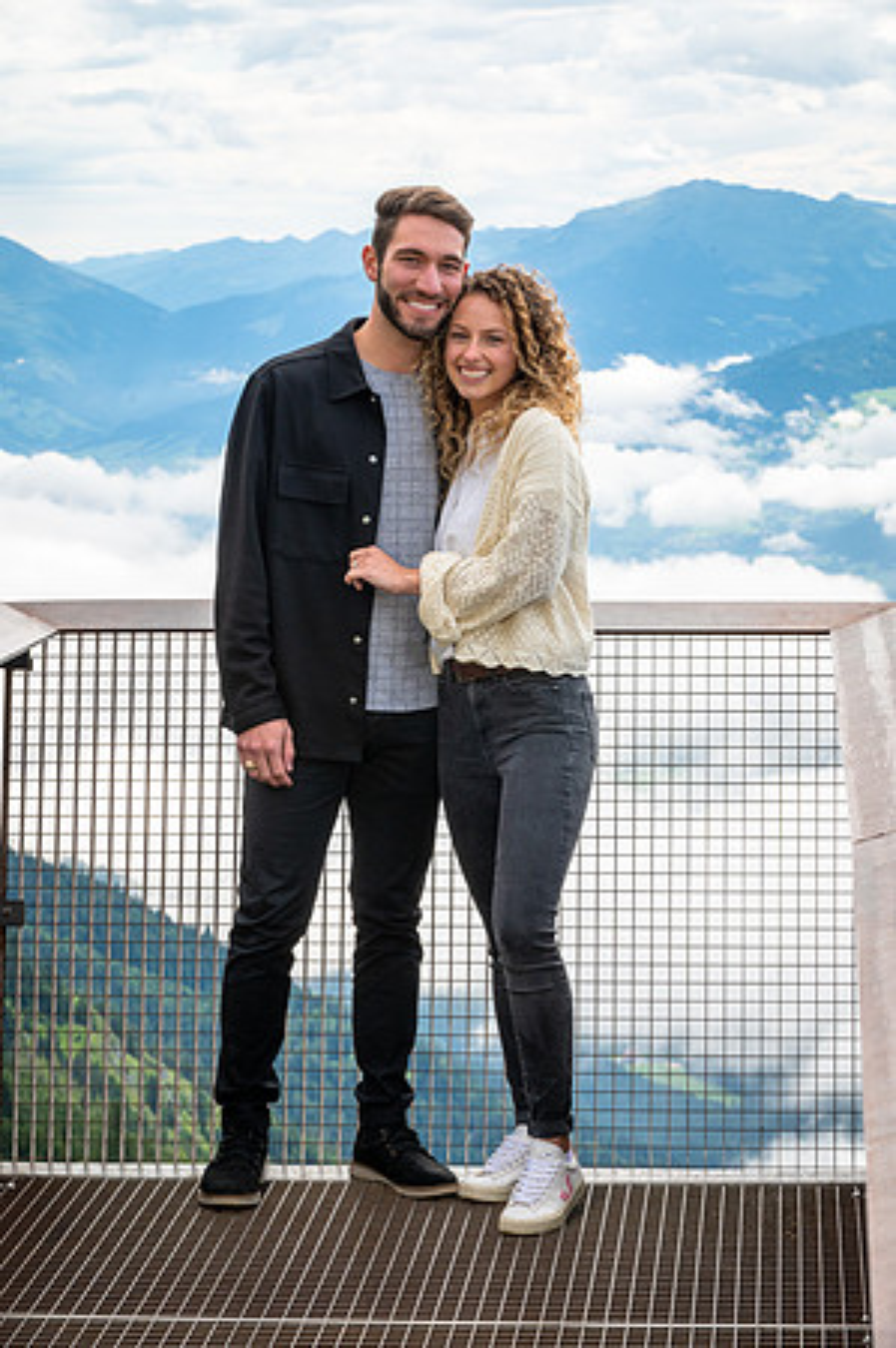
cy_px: 674
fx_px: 3929
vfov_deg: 19.5
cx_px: 448
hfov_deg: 13.0
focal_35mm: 105
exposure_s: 1/200
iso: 320
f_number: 14
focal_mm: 105
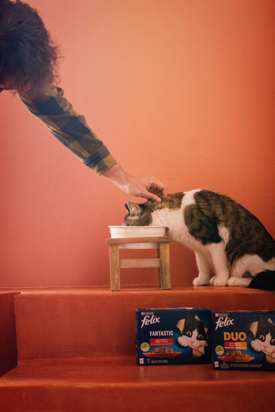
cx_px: 138
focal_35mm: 75
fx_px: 859
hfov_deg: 18.2
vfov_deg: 27.0
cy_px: 206
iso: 2500
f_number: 4
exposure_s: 1/60
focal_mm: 50
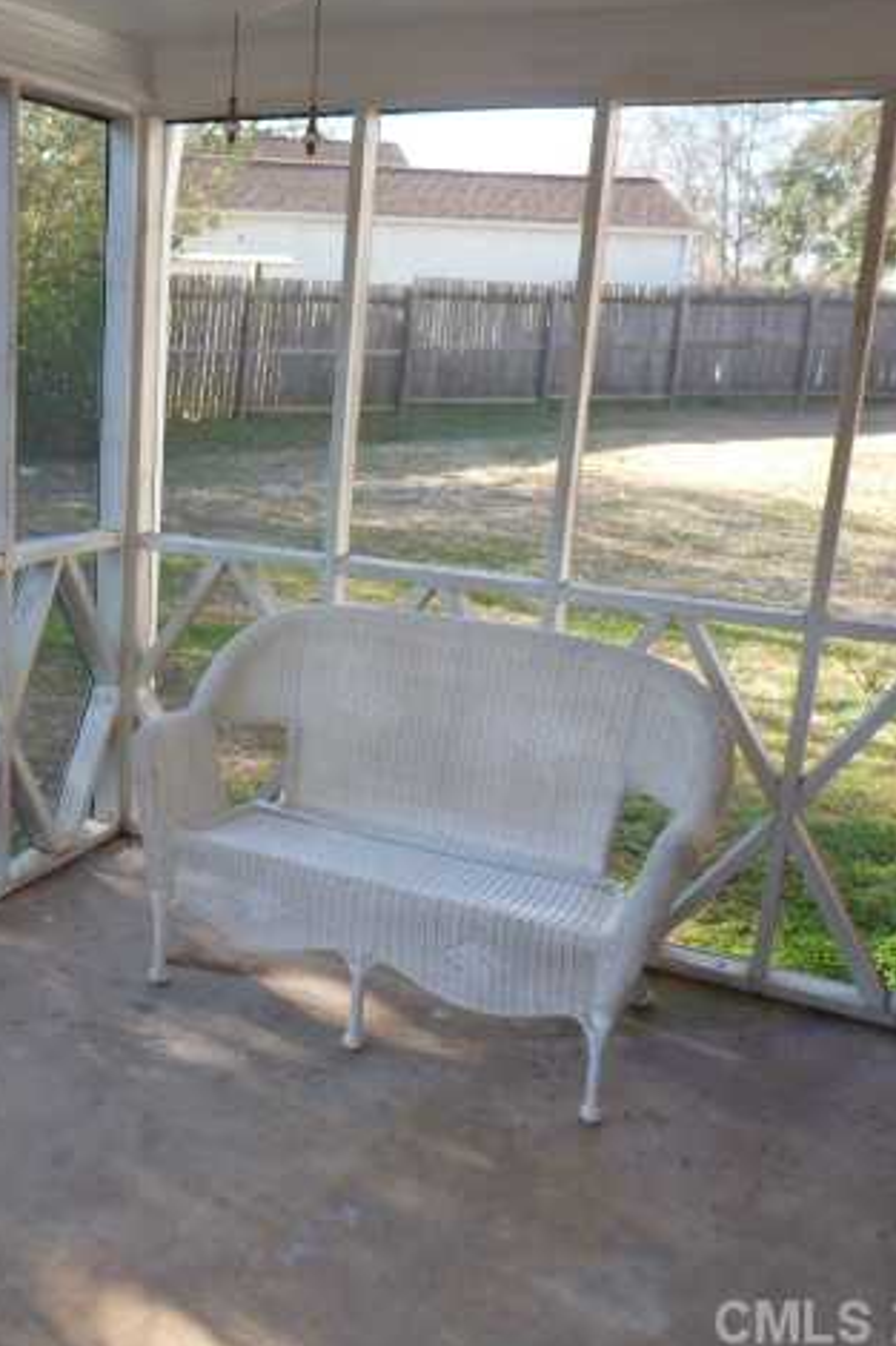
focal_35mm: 34
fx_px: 1270
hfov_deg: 36.8
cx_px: 120
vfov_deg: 55.8
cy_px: 670
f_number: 3.3
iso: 160
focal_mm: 4.3
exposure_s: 1/60
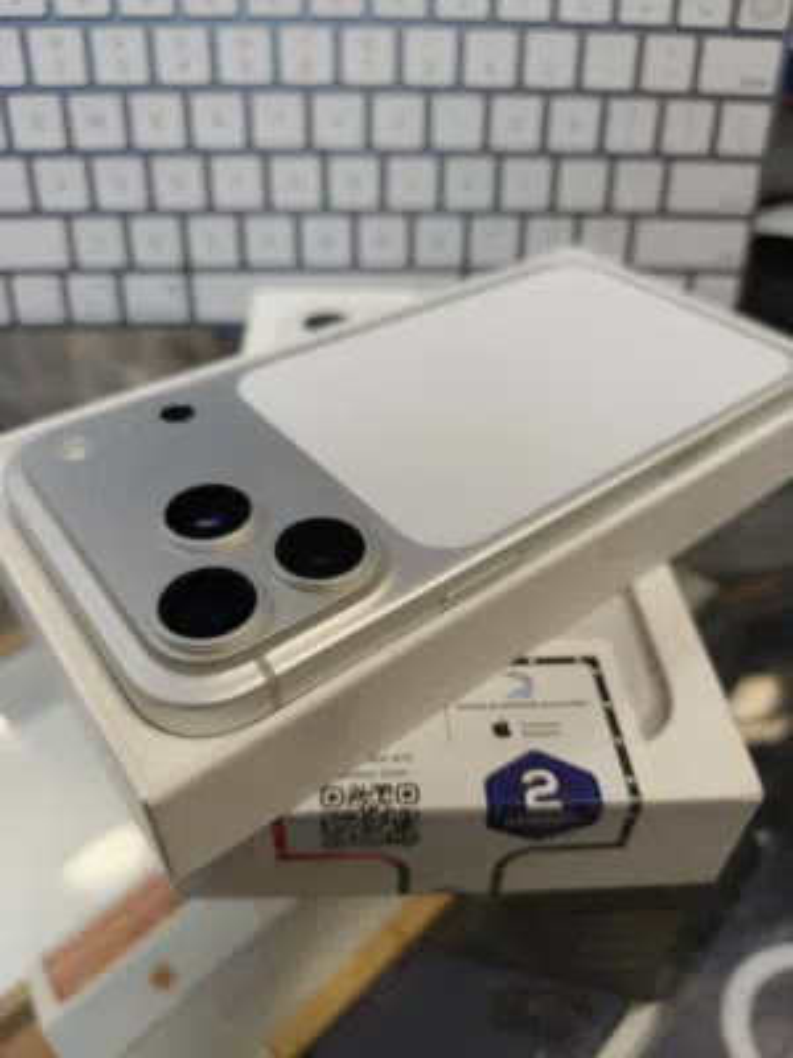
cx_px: 396
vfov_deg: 73.9
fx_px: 703
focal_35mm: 23
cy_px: 529
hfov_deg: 58.9
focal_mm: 5.56
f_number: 1.8
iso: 93
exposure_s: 1/100
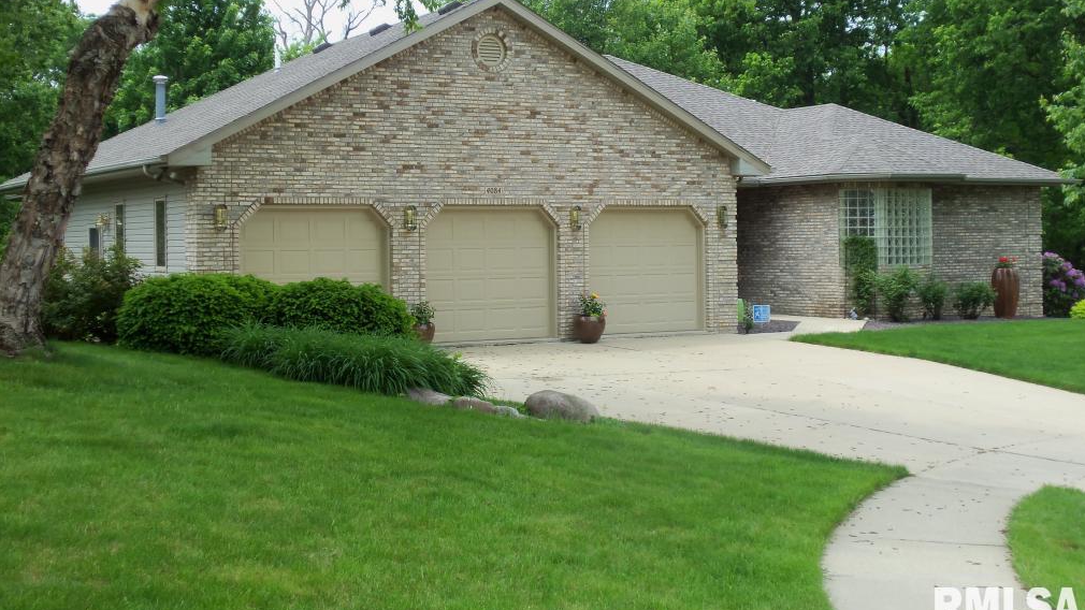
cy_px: 230
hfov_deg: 39.2
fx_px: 1525
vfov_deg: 22.6
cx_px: 548
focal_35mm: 53
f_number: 3.9
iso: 80
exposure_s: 1/320
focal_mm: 8.7
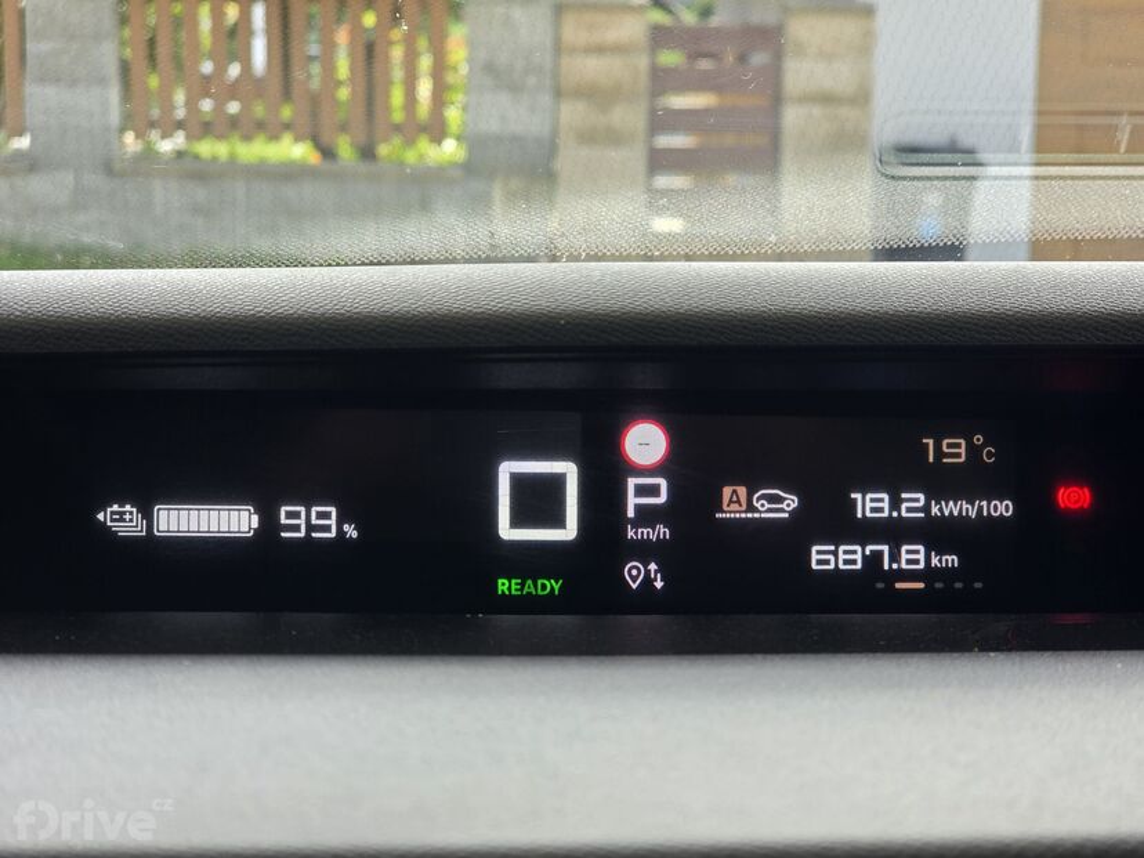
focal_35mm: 69
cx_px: 572
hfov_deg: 28.2
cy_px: 429
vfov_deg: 21.3
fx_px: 2280
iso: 50
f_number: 2.4
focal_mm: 7.9
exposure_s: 1/103
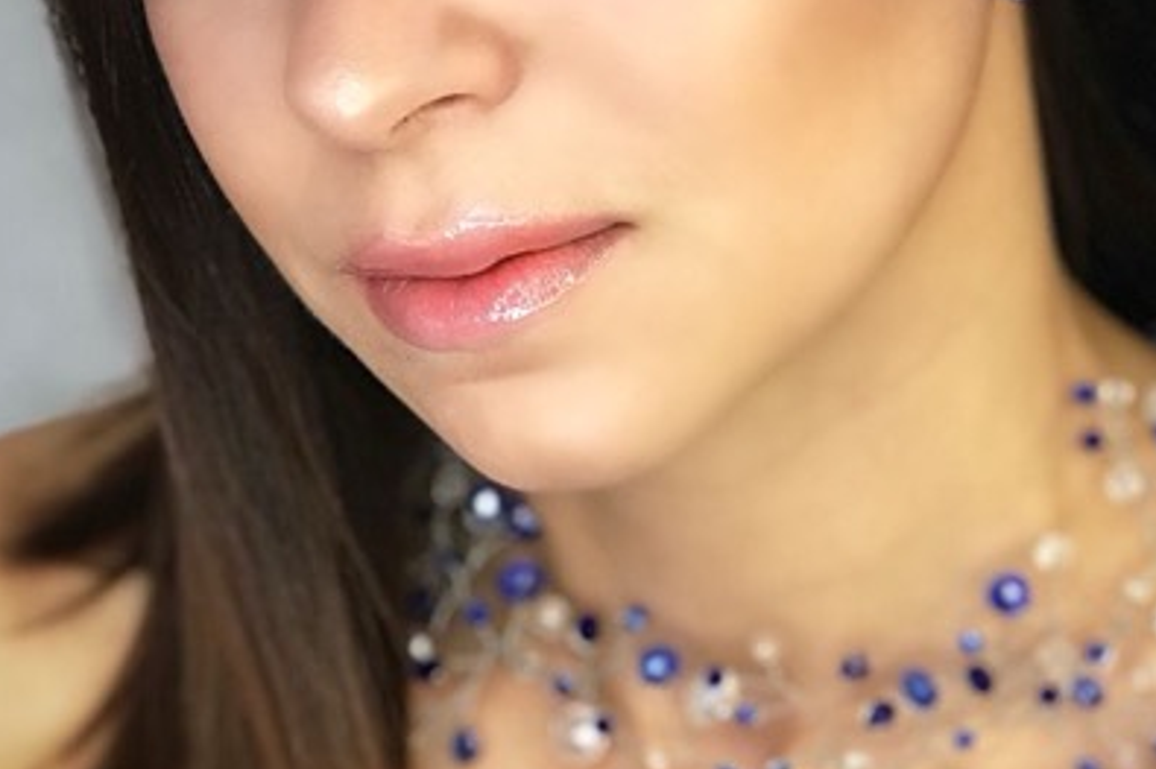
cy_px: 58
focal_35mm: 108
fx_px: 3466
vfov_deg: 12.6
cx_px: 705
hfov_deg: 18.9
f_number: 2.8
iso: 40
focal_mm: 6.6
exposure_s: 1/50
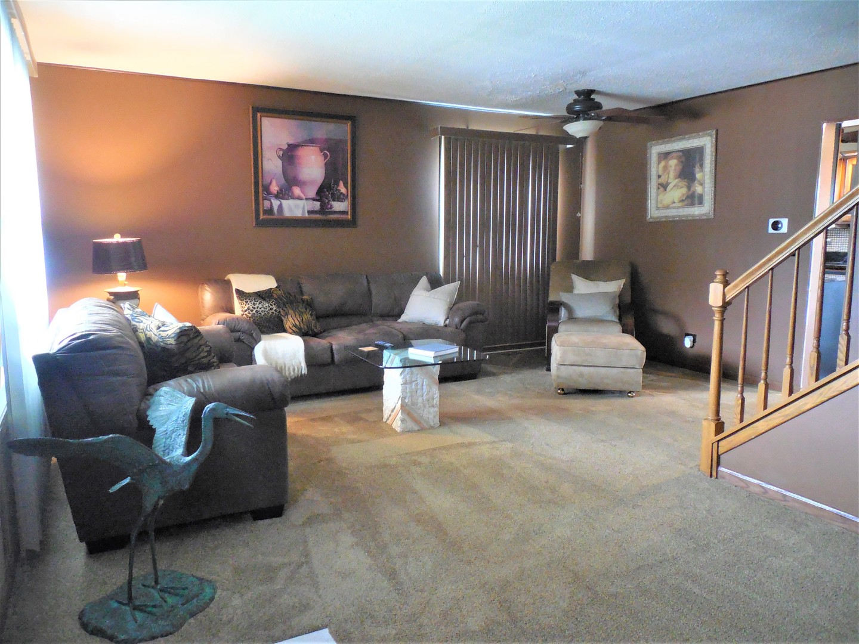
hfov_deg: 69.4
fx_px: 620
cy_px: 322
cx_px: 430
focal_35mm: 25
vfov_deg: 54.9
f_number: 3.3
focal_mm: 4.5
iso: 800
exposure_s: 1/13
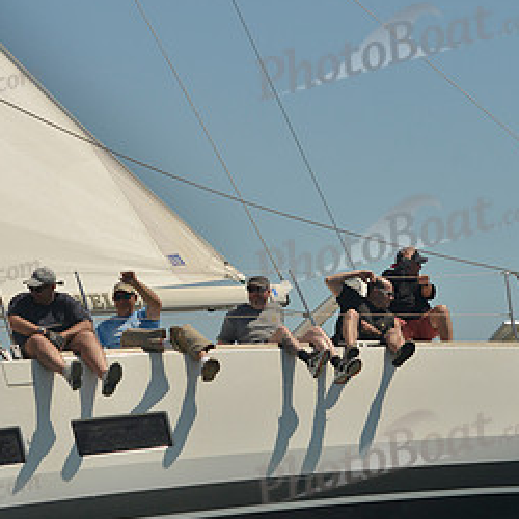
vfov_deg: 12.6
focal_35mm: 138
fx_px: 2341
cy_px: 375
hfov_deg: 12.6
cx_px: 149
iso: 280
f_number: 9
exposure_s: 1/1000
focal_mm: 70
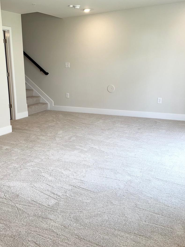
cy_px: 118
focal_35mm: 35
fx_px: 249
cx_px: 71
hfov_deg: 40.5
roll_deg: +2.0
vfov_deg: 52.6
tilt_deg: -12.0
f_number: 1.78
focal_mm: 6.76
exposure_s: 1/126
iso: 125
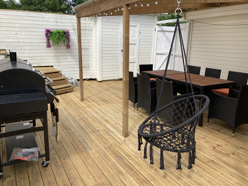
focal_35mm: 28
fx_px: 201
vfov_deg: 49.7
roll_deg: -1.3
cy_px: 93
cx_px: 124
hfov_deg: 63.4
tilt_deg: -13.9
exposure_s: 1/1263
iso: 20
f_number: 1.8
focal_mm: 3.99
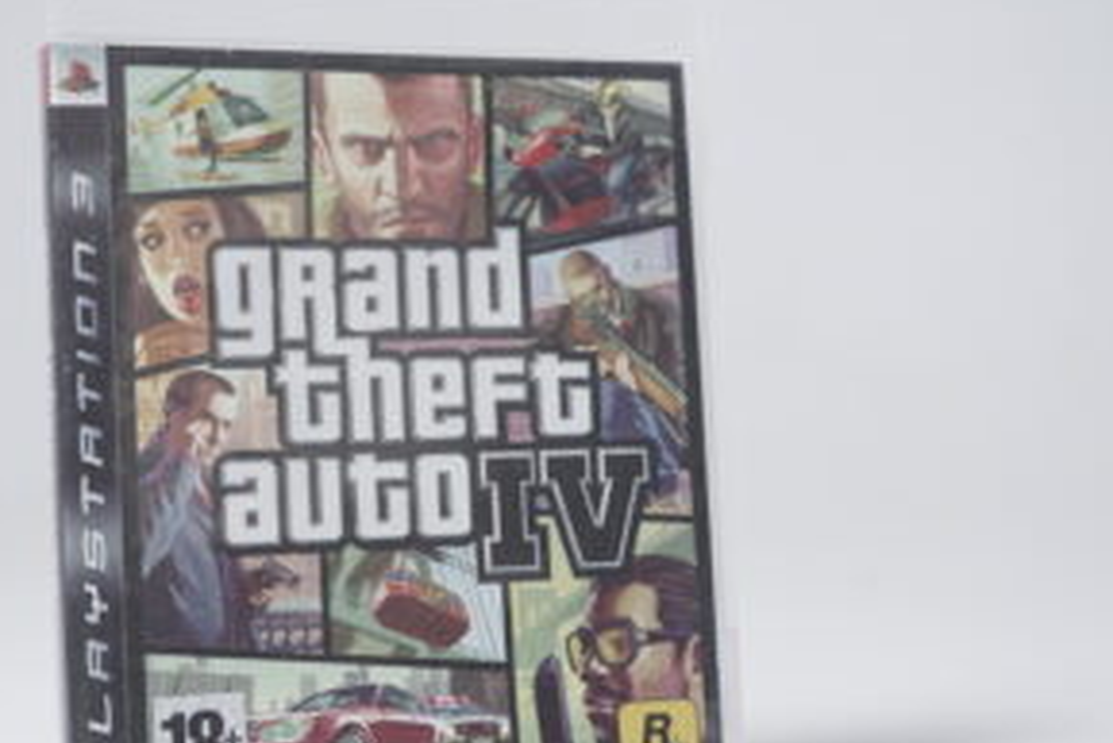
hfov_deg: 33.1
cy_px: 389
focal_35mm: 60
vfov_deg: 22.6
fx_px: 1856
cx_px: 381
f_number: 5
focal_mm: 34
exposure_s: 1/5
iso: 100
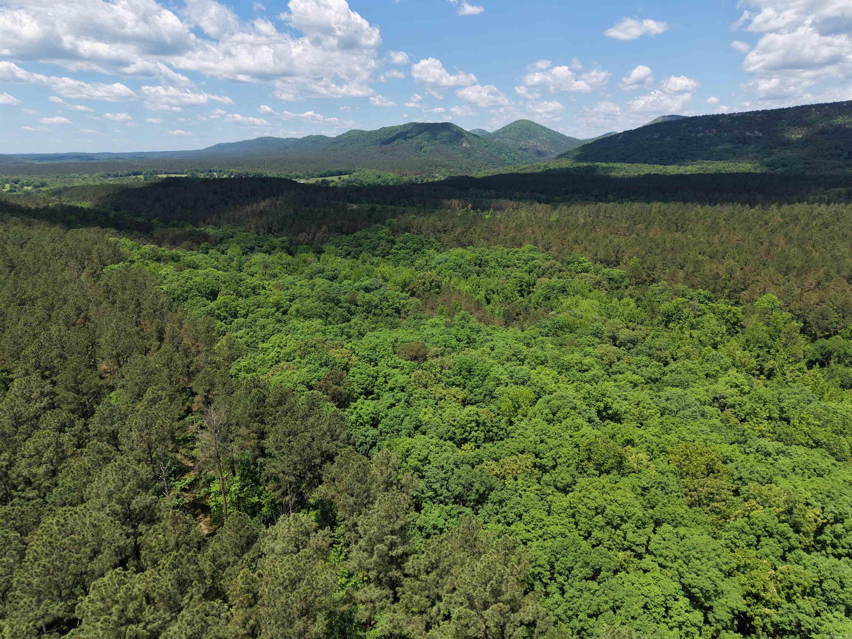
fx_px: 591
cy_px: 320
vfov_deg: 56.8
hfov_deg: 71.6
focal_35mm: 24
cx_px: 426
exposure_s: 1/5000
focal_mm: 8.67
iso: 240
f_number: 1.8
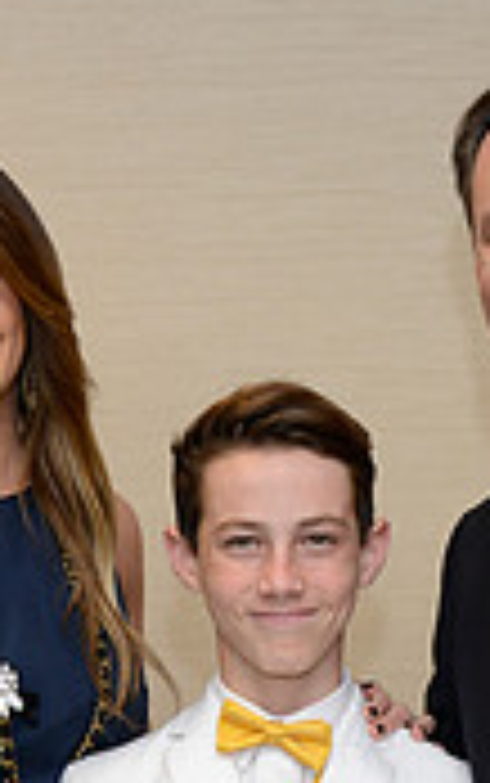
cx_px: 184
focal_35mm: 129
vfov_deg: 16.0
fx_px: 2752
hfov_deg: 10.2
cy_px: 700
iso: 640
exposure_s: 1/100
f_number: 3.5
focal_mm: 38
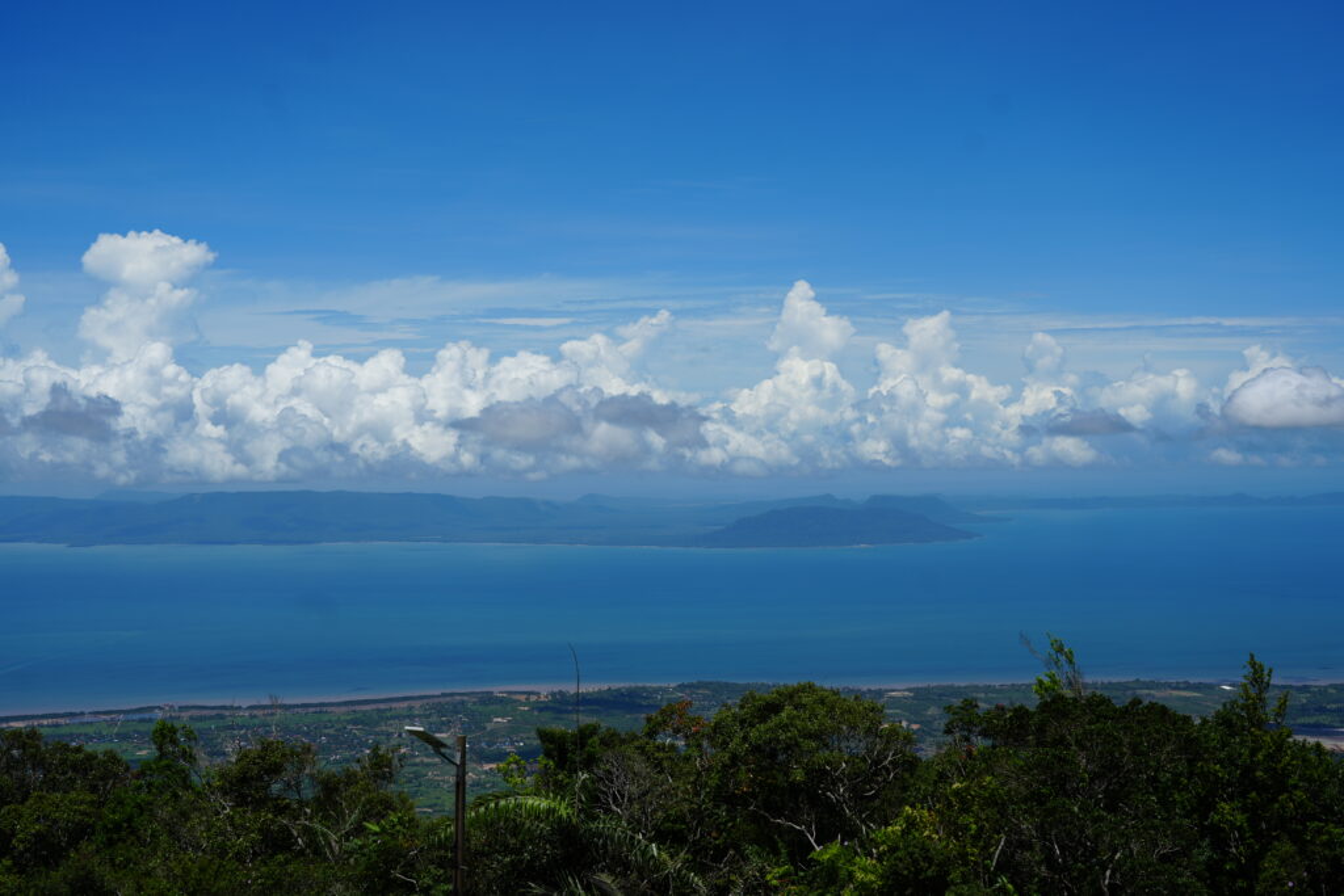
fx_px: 1904
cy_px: 448
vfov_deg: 26.5
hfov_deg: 38.9
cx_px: 672
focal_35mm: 51
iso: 100
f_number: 5
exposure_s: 1/1600
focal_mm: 51
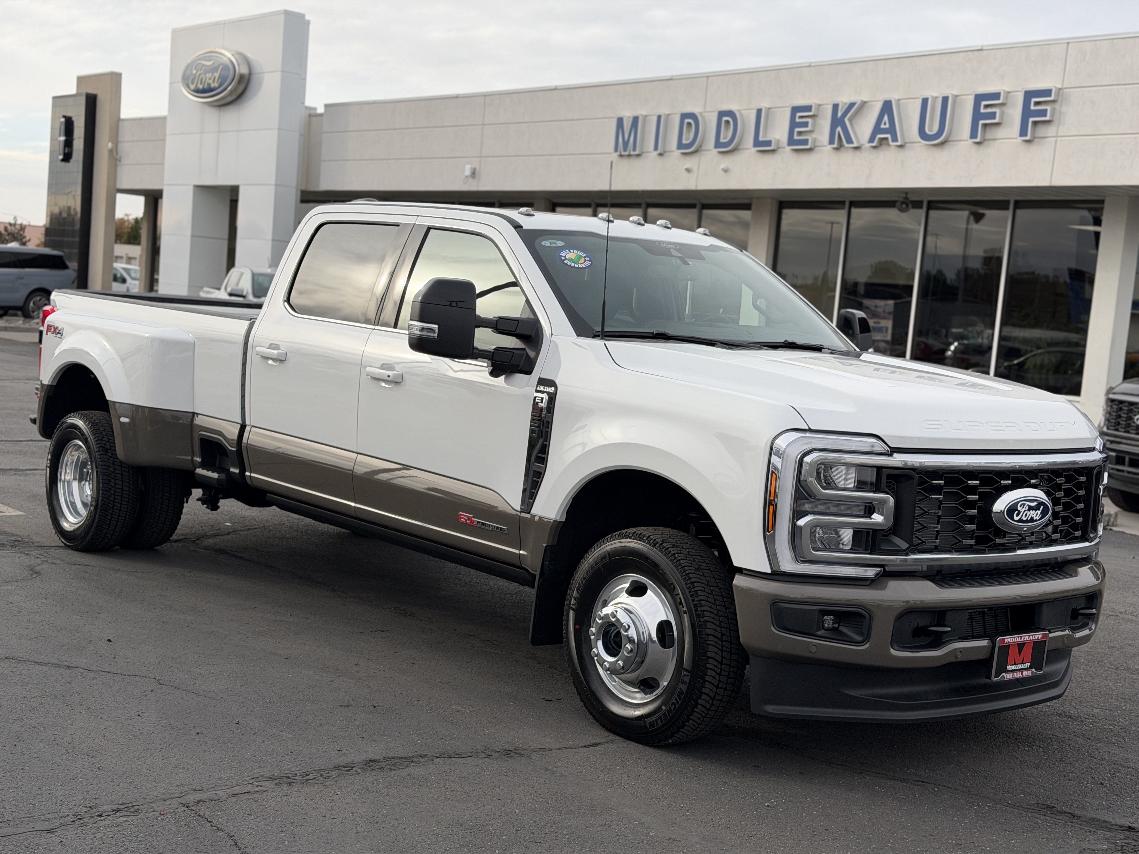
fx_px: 1579
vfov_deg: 30.3
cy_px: 427
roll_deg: -4.9
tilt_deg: -4.8
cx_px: 570
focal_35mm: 48
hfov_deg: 39.7
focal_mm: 6.76
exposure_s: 1/2208
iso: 64
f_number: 1.78
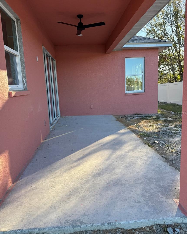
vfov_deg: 66.0
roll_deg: +2.7
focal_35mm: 26
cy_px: 113
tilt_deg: -7.2
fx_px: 180
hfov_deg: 54.9
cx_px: 94
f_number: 1.78
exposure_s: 1/864
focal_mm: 6.76
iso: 80
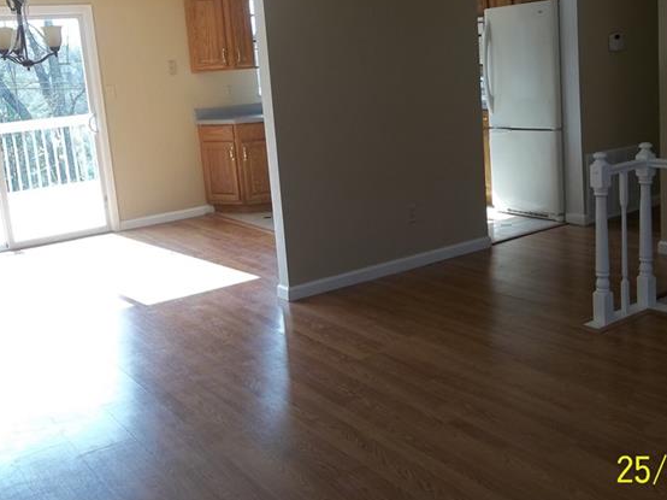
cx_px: 358
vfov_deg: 36.6
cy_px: 195
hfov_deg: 47.8
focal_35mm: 39
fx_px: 751
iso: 80
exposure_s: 1/60
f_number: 3.5
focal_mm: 4.9
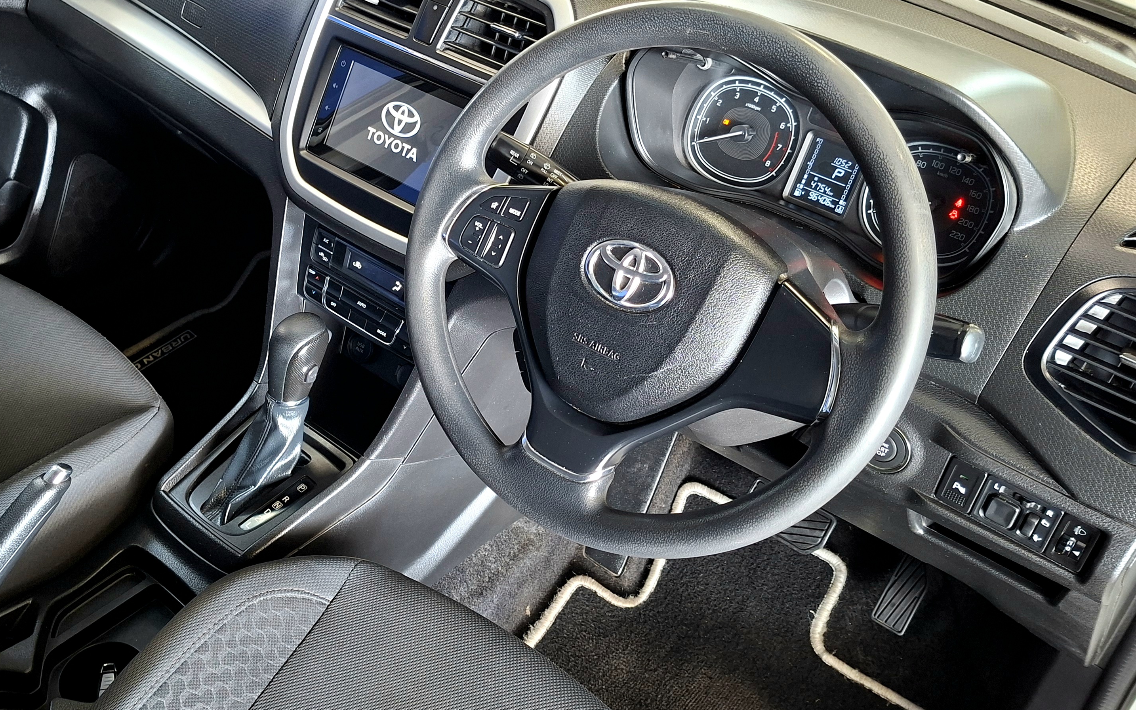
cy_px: 295
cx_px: 457
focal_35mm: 34
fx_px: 1053
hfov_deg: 56.3
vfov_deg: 37.2
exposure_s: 1/33
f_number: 1.8
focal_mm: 5.54
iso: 250
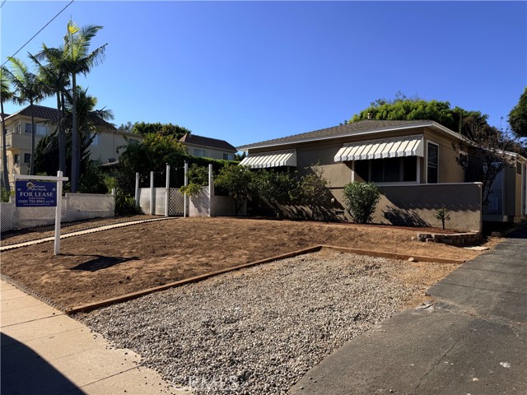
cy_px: 198
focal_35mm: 24
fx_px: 365
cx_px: 264
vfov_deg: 56.8
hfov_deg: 71.6
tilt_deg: +0.8
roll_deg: -0.6
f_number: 1.78
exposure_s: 1/5714
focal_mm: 6.76
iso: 80
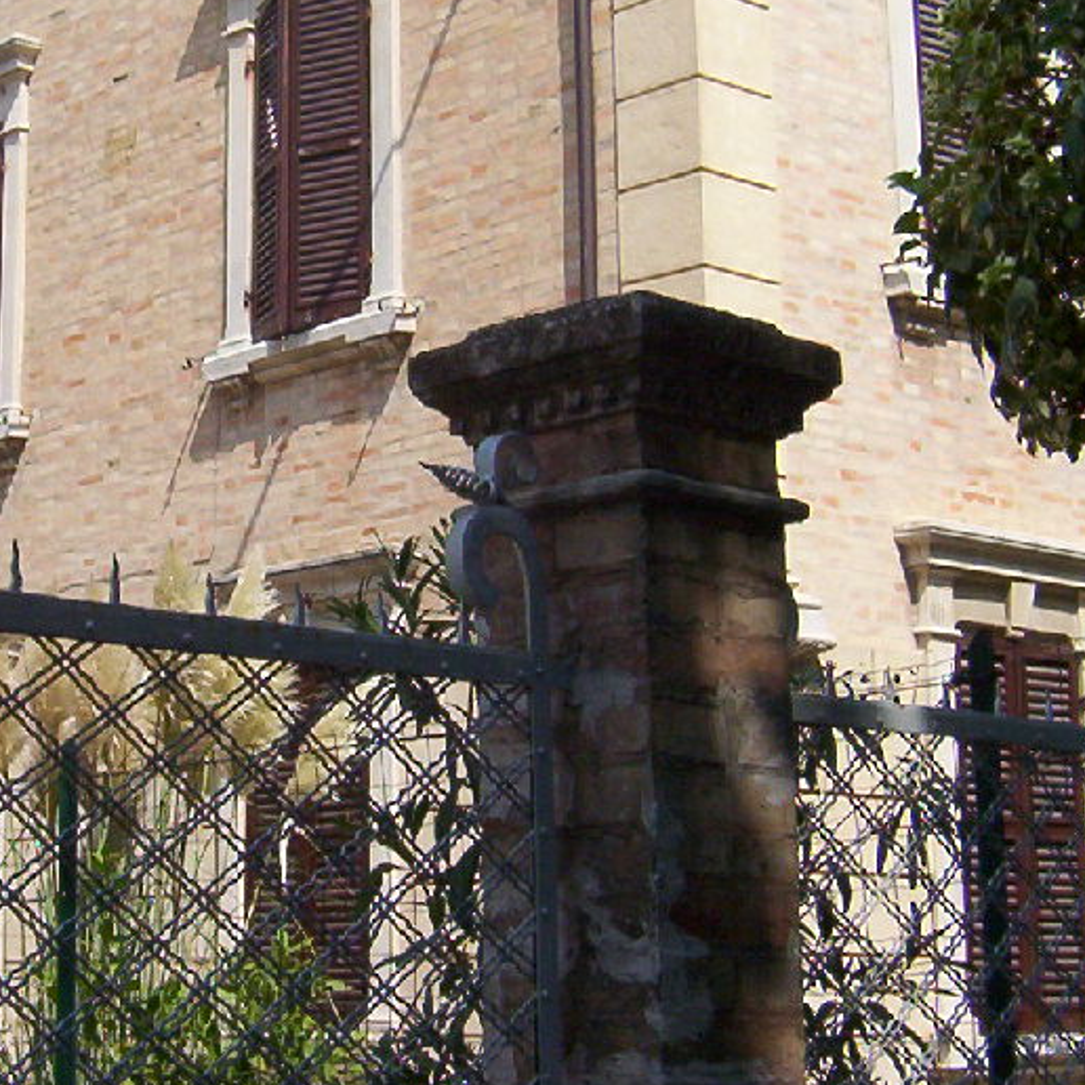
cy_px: 370
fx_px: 2589
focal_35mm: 73
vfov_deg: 23.6
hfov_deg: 23.3
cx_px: 191
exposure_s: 1/787
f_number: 5.24
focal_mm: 5.54
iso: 100
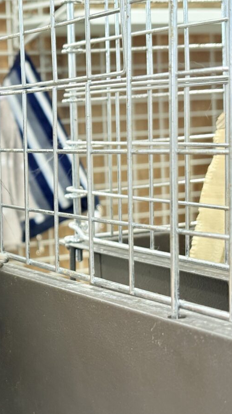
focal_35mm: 76
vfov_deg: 27.9
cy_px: 207
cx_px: -21
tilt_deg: -5.2
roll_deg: +3.5
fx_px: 832
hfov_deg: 15.5
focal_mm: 5.96
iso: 125
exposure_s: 1/50
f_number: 1.6
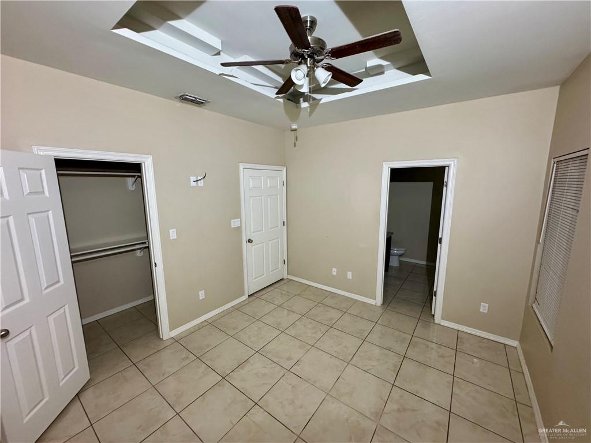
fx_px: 239
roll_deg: +0.2
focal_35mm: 14
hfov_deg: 102.1
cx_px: 296
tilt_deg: -9.9
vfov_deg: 85.7
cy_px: 222
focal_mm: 2.22
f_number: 2.2
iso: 320
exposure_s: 1/68
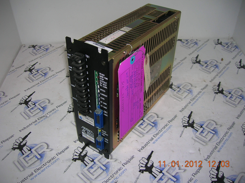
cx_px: 122
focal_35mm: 34
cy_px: 92
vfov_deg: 41.7
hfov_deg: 54.0
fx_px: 240
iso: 50
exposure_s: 1/60.1
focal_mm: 5.7
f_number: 2.9
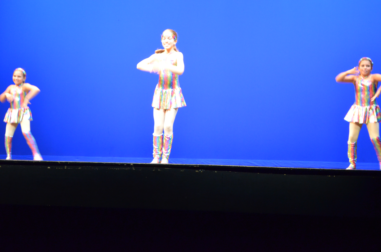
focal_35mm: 82
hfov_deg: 24.7
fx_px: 871
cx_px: 190
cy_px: 126
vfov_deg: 16.5
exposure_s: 1/30
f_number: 5.6
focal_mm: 55
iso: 2500
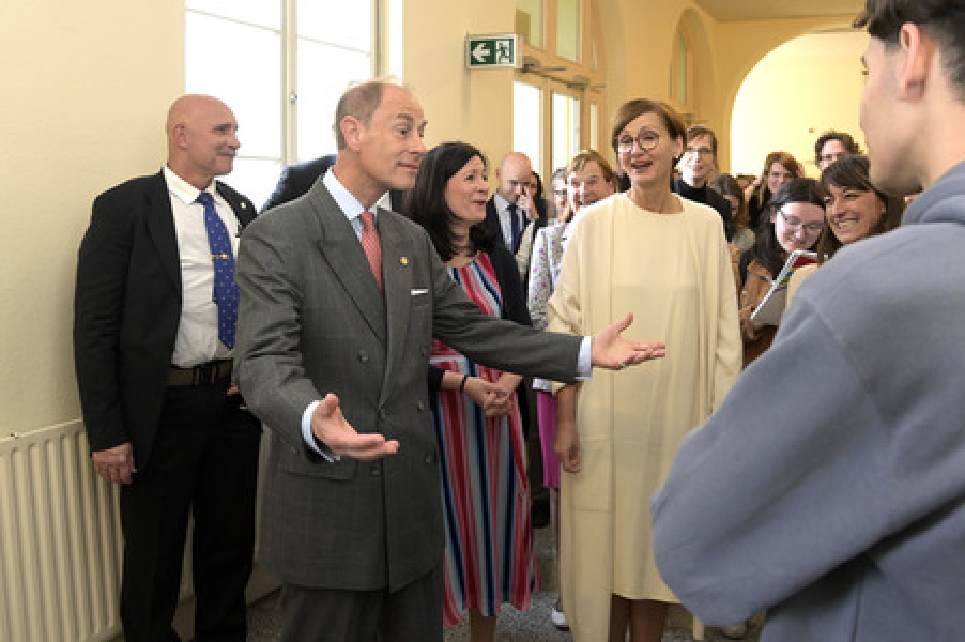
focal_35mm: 28
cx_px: 482
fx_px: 750
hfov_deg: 65.5
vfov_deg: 46.3
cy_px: 321
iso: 4000
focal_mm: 28
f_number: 5.6
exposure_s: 1/160
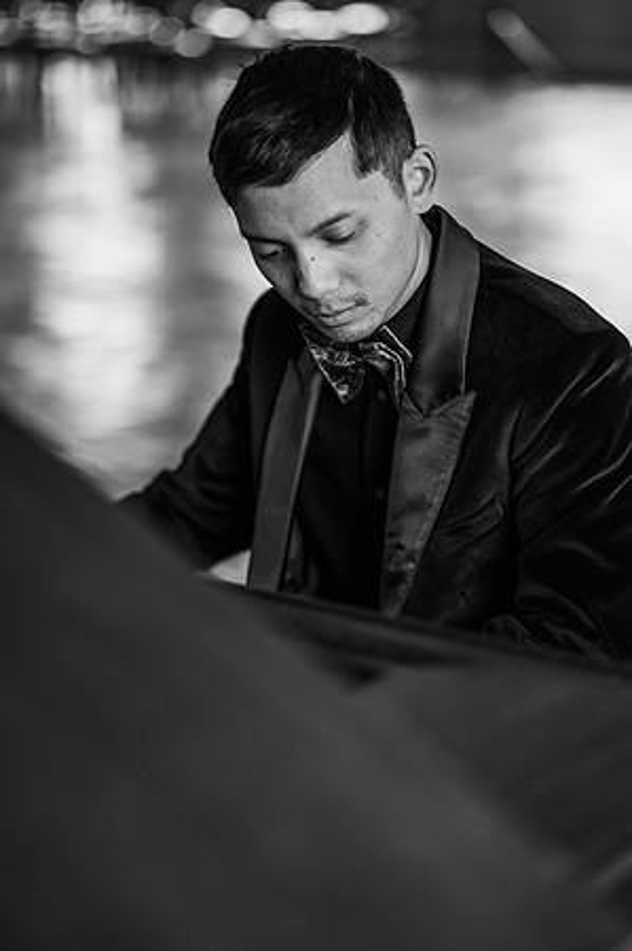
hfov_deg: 16.0
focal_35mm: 85
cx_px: 316
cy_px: 476
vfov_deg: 23.9
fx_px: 2243
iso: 125
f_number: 1.8
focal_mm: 85
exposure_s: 1/200
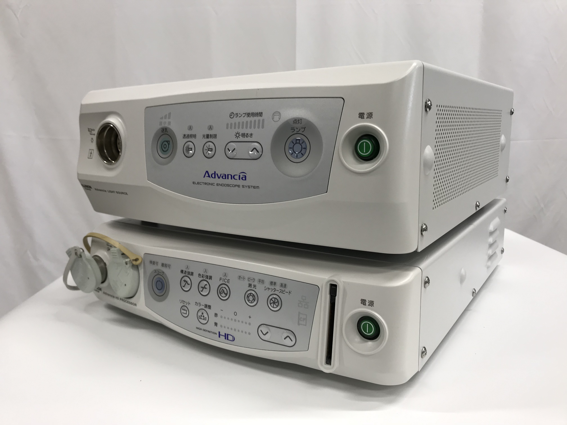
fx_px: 459
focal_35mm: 28
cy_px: 212
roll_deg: +0.7
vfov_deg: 49.7
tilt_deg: -10.3
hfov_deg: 63.4
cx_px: 284
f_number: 1.8
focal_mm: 3.99
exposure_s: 1/60
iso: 32
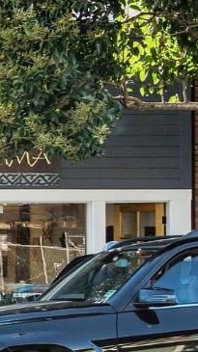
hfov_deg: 7.8
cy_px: 194
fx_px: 1205
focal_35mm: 129
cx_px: -440
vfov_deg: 16.6
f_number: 11
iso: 64
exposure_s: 1/160
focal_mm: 30
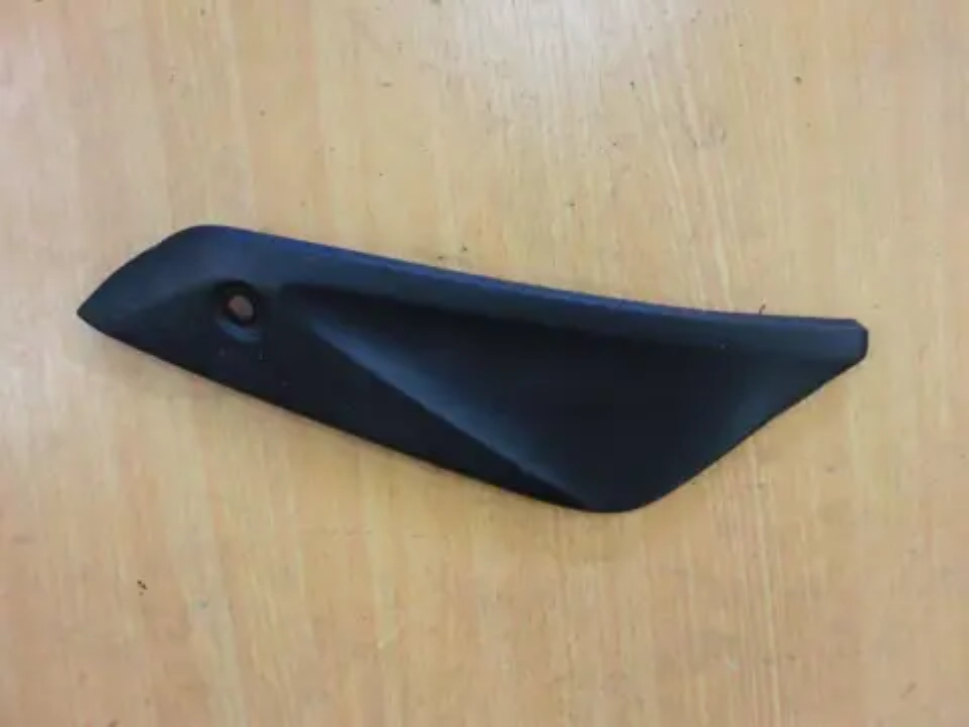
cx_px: 484
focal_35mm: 27
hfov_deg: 65.3
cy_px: 364
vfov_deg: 51.4
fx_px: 756
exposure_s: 1/60
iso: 640
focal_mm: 4.9
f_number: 3.2
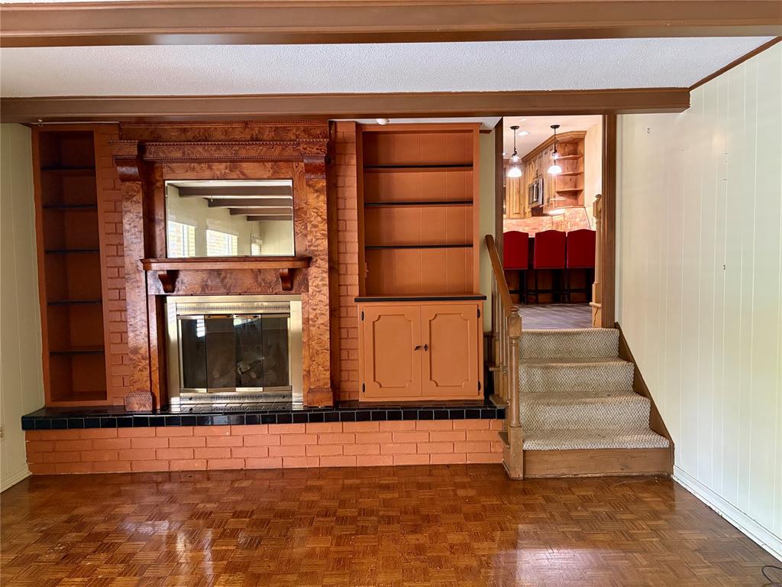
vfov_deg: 53.1
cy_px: 294
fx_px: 587
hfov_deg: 67.3
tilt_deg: -2.9
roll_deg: +1.5
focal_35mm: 26
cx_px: 391
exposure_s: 1/60
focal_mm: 5.96
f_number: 1.6
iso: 500
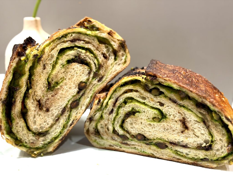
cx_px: 116
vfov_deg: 30.3
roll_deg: +0.5
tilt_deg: -13.5
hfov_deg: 39.7
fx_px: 323
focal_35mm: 48
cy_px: 88
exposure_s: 1/60
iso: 160
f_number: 1.78
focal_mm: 6.76
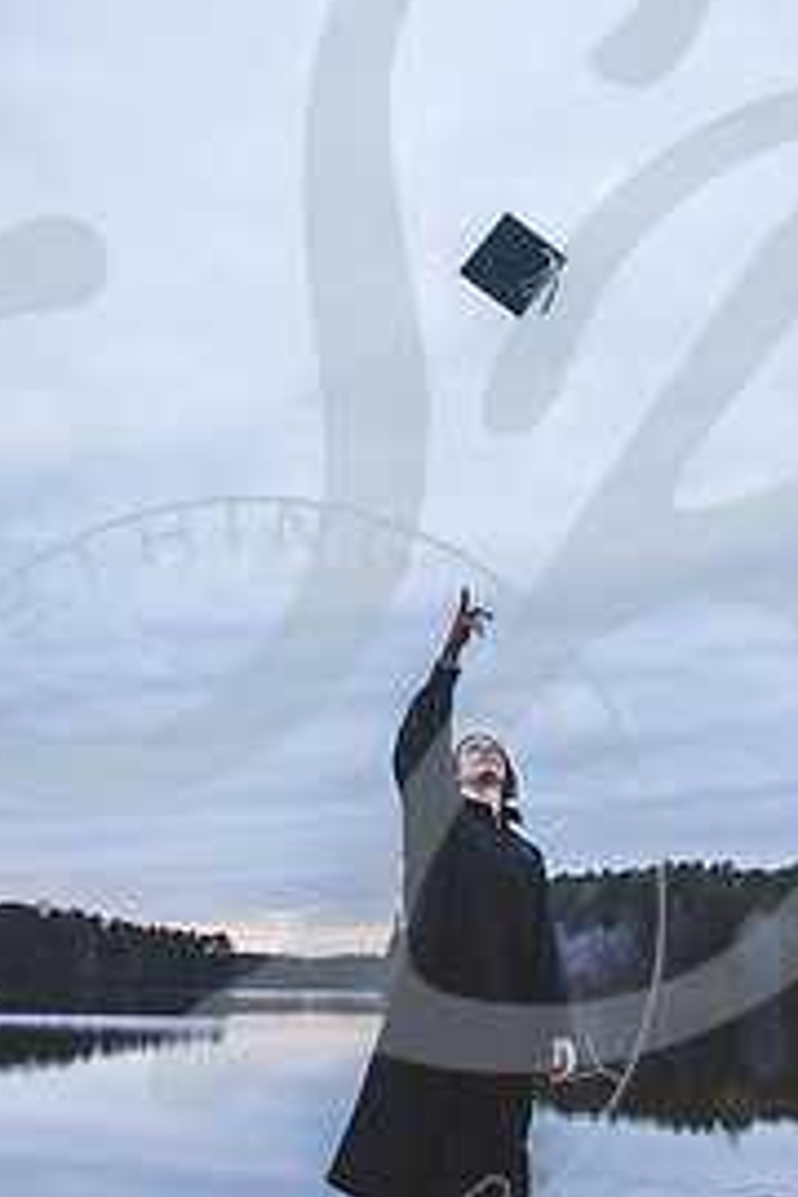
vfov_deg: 48.4
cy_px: 572
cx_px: 452
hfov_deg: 33.4
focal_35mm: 40
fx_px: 1330
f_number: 2.8
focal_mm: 24
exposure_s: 1/250
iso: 640
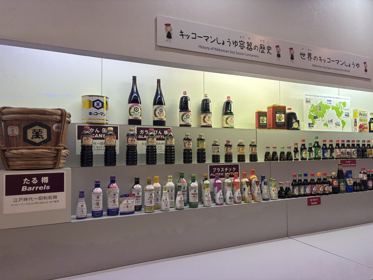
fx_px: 280
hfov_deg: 67.3
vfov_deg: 53.1
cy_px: 140
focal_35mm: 26
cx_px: 186
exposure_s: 1/100
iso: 80
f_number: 1.6
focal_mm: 5.96
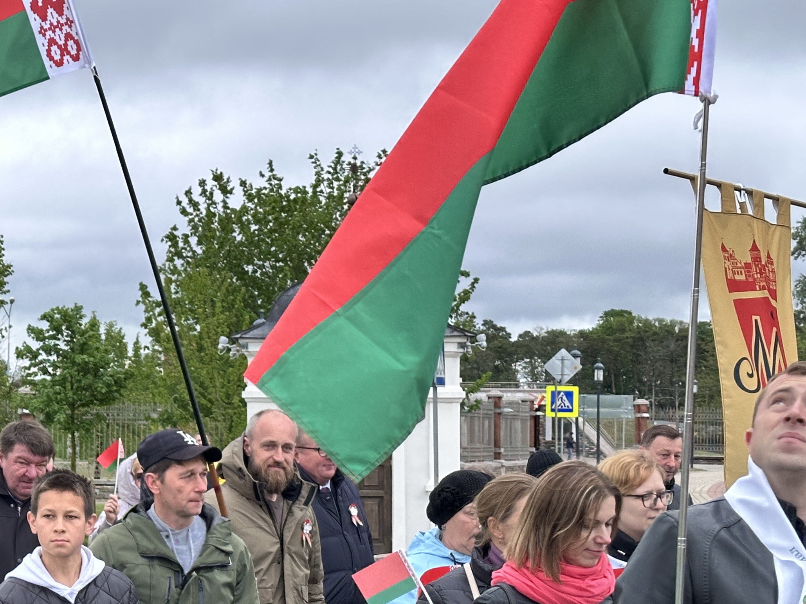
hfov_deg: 20.3
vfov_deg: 15.7
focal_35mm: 94
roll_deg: -1.8
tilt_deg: +1.4
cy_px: 382
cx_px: 39
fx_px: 2189
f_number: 1.78
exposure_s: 1/393
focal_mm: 6.86
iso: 64
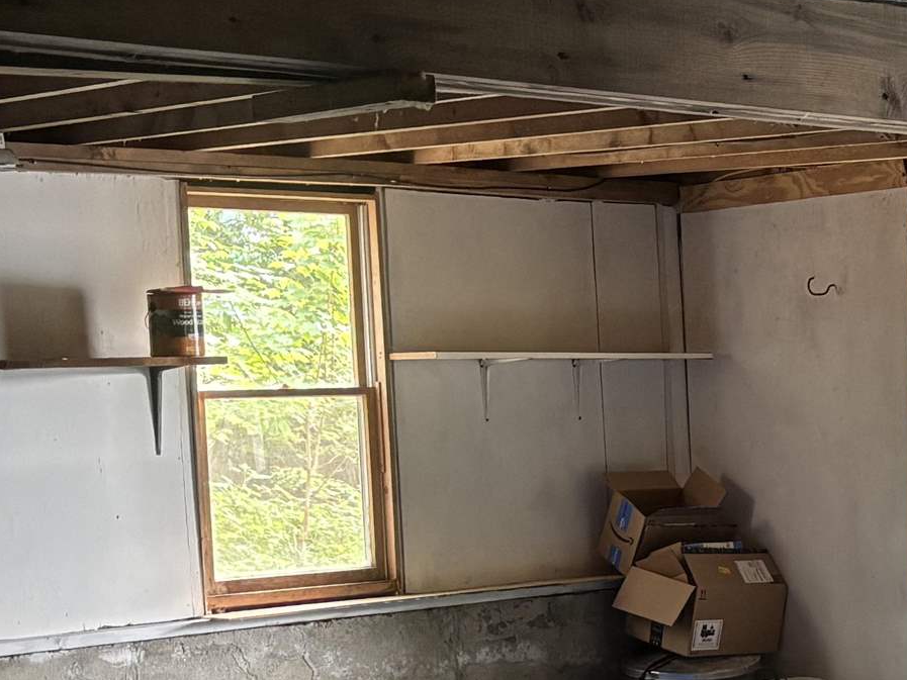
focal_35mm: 89
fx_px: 2332
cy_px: 602
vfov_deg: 16.4
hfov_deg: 21.2
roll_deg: +0.6
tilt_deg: -5.9
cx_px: 935
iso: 500
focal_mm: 5.96
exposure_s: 1/56
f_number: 1.6
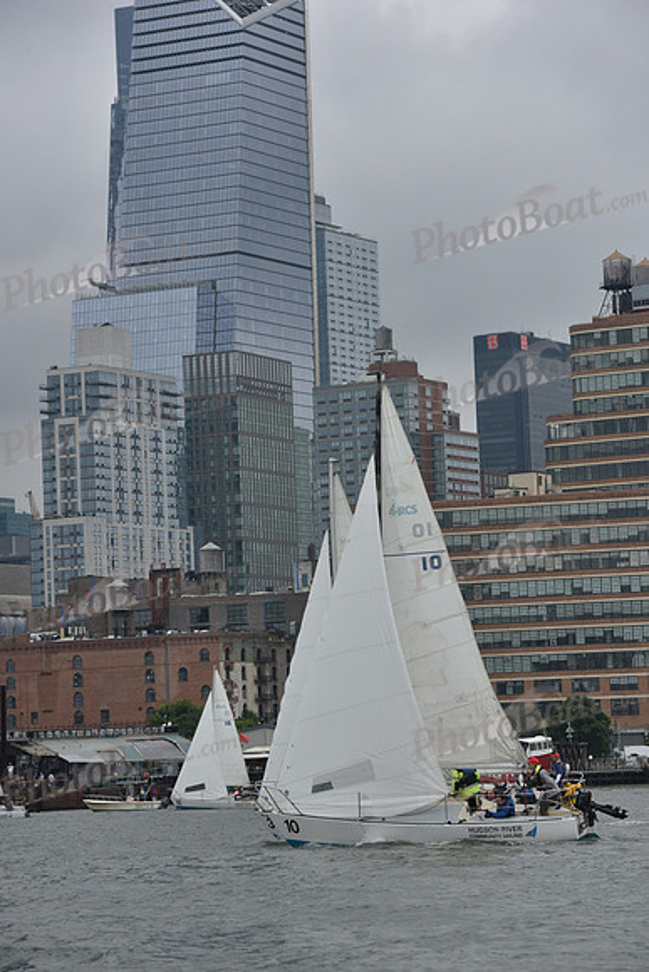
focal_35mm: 125
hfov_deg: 11.0
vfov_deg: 16.4
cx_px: 324
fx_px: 3378
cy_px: 486
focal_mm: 125
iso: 400
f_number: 9
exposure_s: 1/800
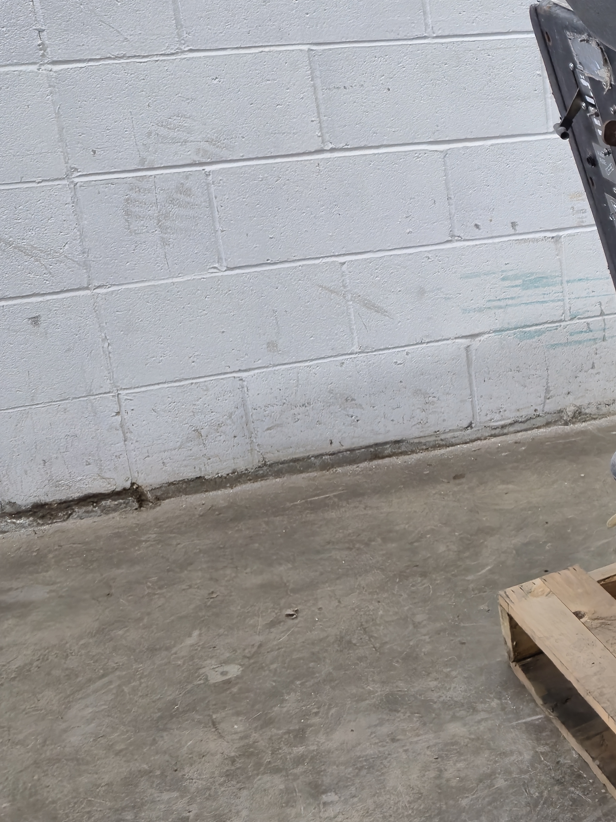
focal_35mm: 55
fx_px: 1305
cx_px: 964
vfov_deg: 34.6
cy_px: 265
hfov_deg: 21.5
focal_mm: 5.4
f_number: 1.8
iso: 160
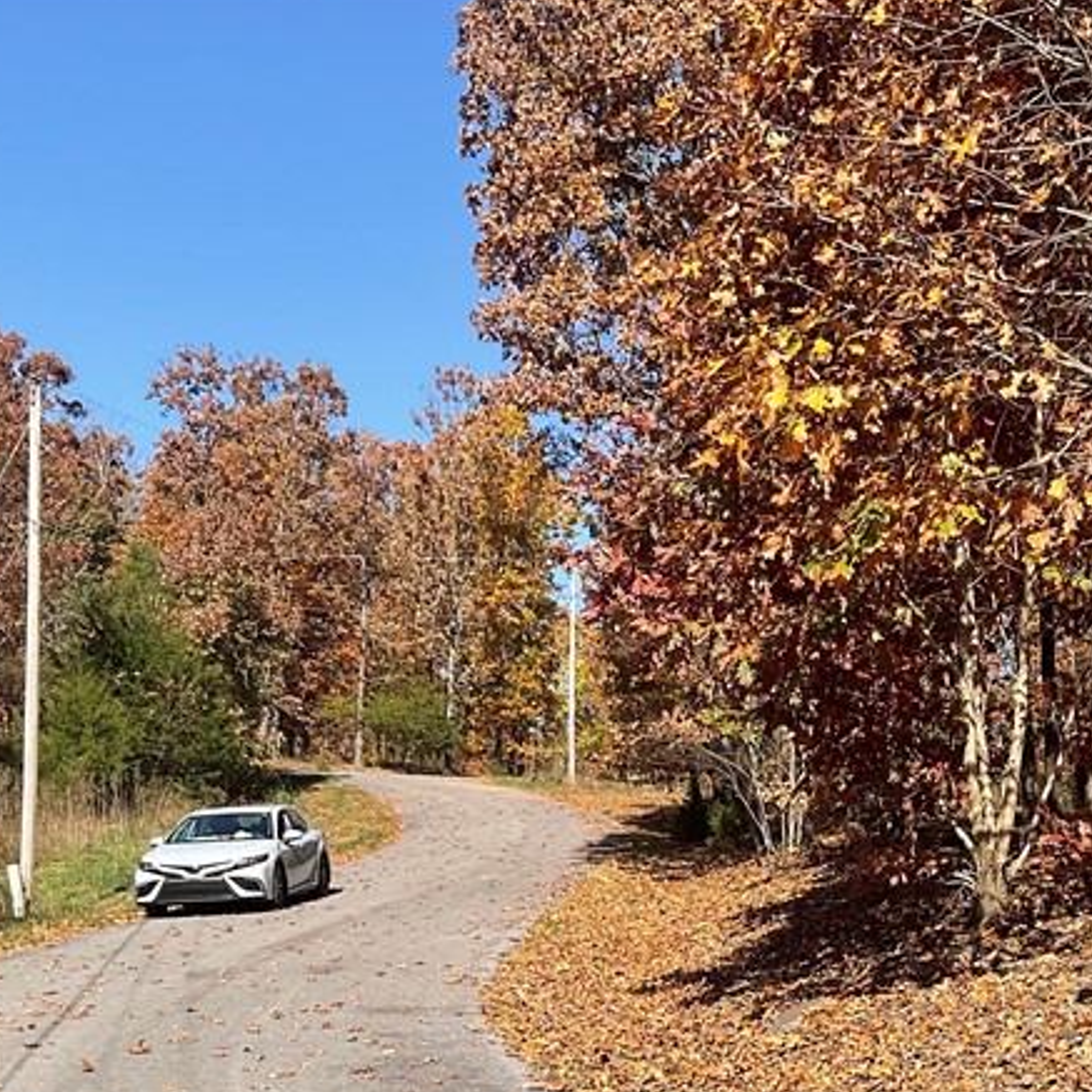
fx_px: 2141
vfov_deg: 28.0
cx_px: 842
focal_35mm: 60
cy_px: 882
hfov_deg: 28.1
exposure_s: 1/1342
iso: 16
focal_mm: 3
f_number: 1.8
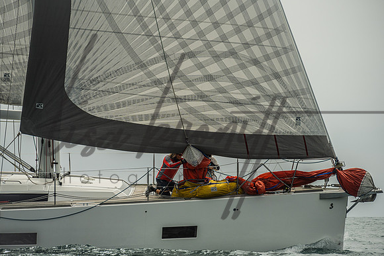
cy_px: 128
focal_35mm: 179
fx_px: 1911
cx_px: 186
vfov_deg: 7.7
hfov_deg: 11.5
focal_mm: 170
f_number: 6.3
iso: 400
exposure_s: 1/2000
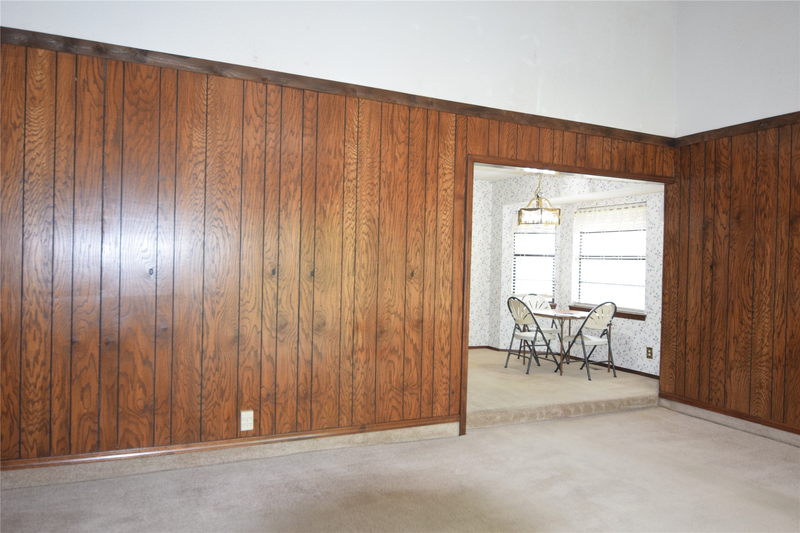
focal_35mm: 26
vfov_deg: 50.4
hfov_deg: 70.4
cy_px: 266
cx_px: 400
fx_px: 567
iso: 800
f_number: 4
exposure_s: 1/60
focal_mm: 17
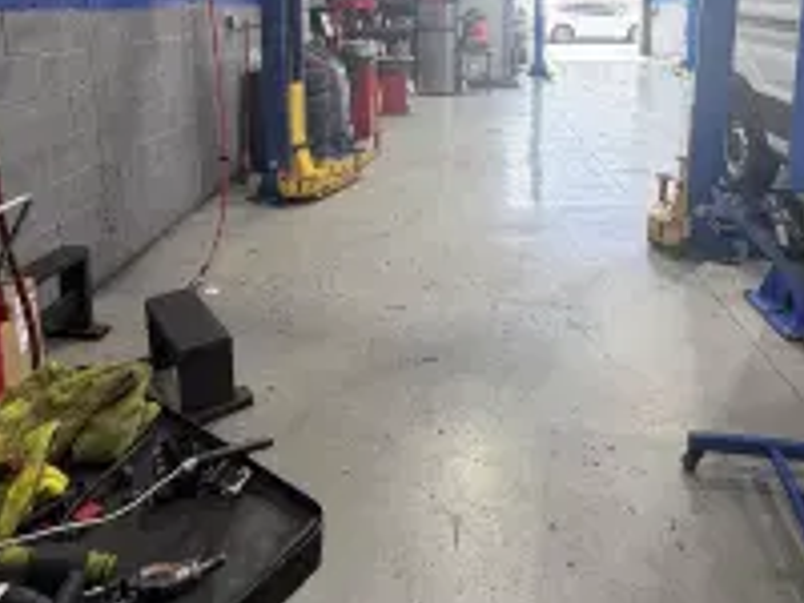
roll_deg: -0.9
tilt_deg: -9.4
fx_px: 650
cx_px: 470
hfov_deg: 63.0
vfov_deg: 46.6
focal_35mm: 28
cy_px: 105
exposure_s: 1/120
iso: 100
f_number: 2.2
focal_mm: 2.22
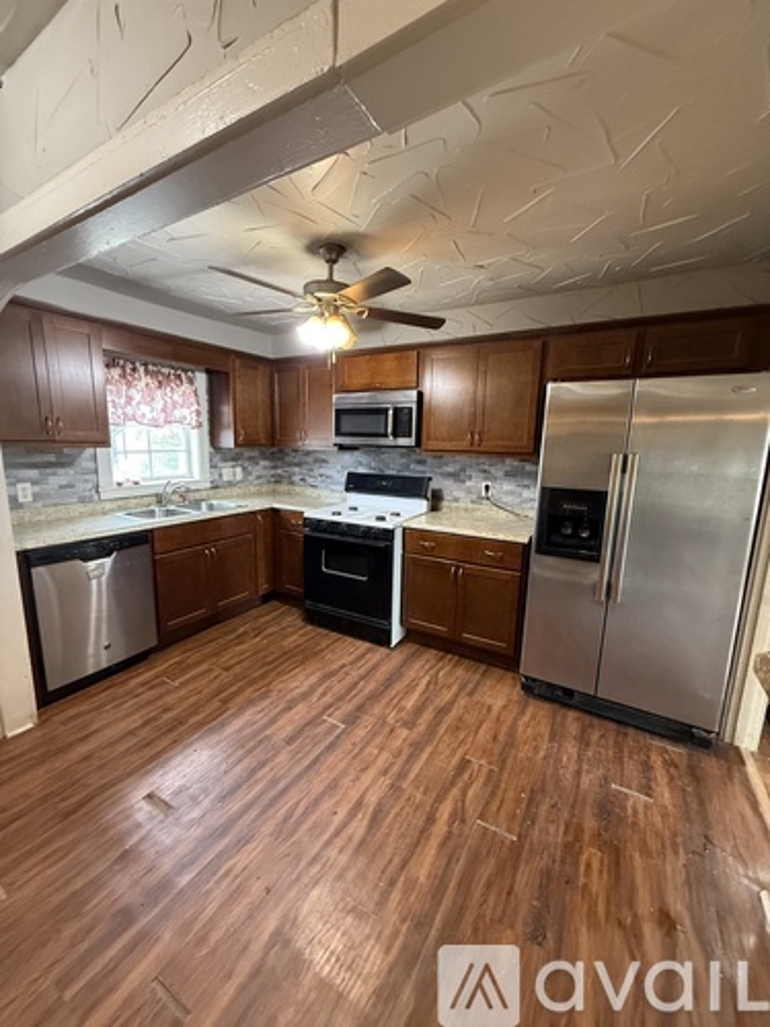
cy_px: 514
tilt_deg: -9.2
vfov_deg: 102.1
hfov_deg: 85.7
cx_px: 385
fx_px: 415
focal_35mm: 14
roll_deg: -2.2
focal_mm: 2.22
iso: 640
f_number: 2.2
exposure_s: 1/60
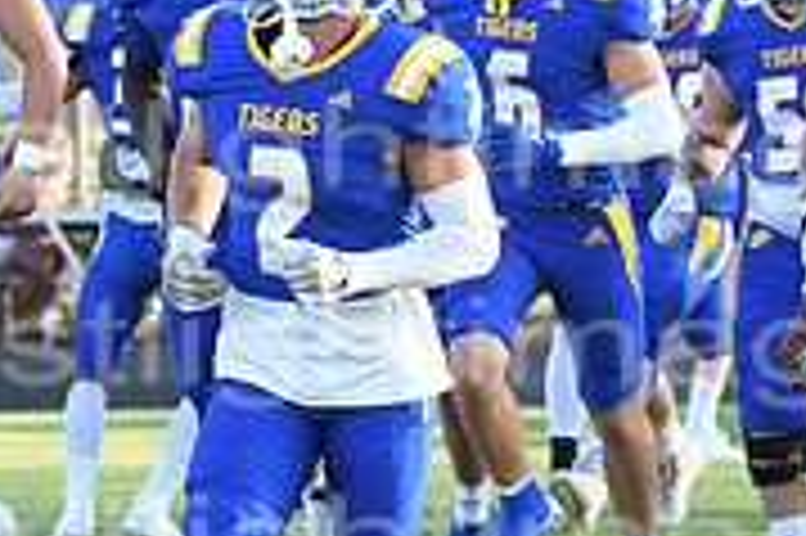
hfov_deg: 4.9
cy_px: 254
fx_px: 9350
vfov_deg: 3.3
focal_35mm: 418
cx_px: 401
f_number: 5.6
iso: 450
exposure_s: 1/500
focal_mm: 86
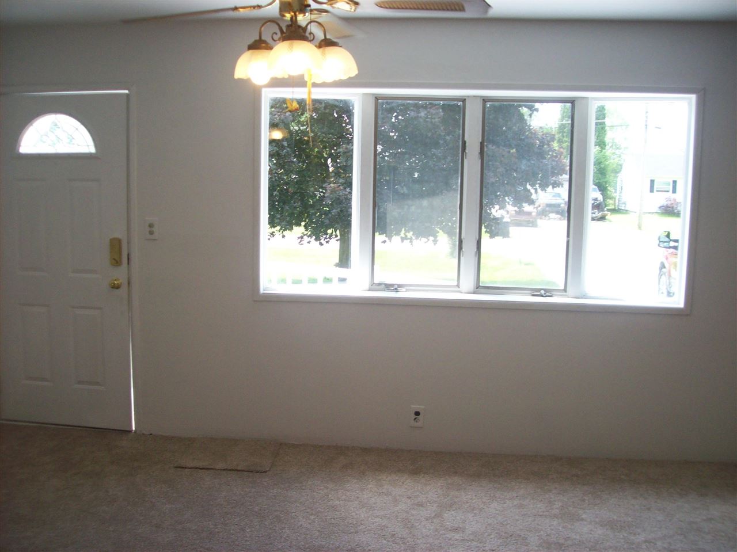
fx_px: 766
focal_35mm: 36
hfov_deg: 51.4
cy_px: 276
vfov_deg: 39.6
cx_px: 368
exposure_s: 1/128
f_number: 2.7
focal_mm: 6
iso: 103
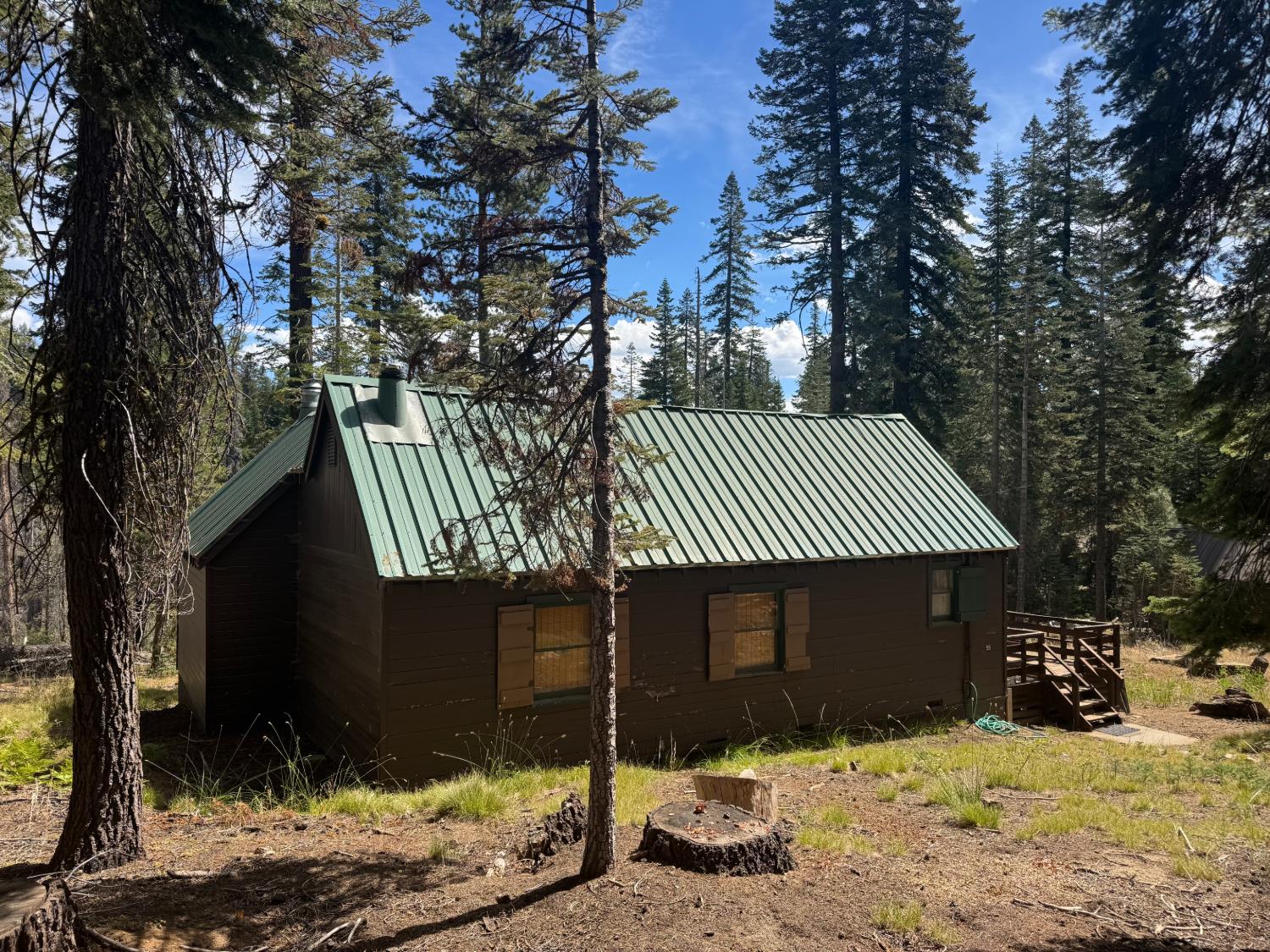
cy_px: 476
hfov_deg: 71.6
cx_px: 635
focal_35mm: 24
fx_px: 881
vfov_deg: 56.8
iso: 80
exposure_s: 1/1980
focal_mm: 6.76
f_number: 1.78
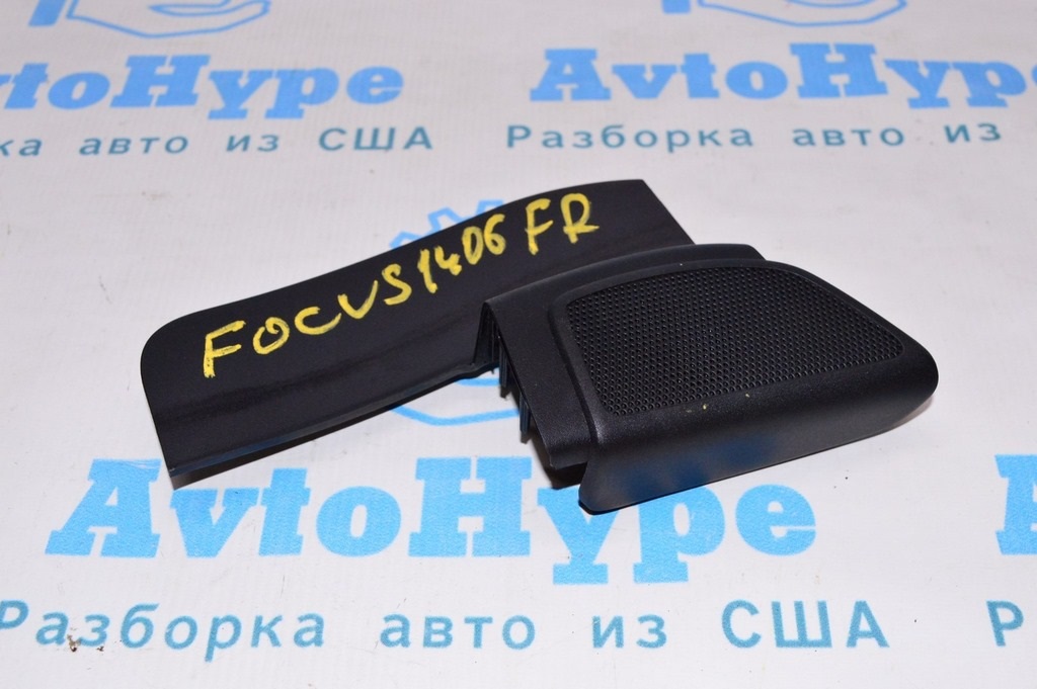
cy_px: 344
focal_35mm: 46
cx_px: 518
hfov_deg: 42.4
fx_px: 1338
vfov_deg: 28.9
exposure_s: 1/200
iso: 1600
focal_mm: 31
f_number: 8
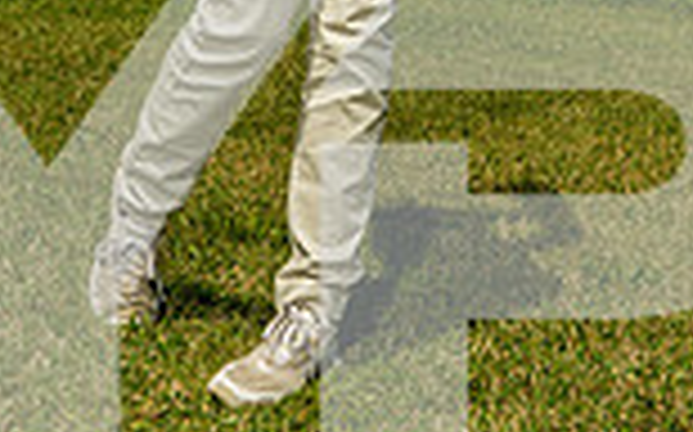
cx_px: 248
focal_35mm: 100
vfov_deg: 12.0
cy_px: -340
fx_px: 1887
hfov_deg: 20.8
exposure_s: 1/250
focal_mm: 26
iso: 100
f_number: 8
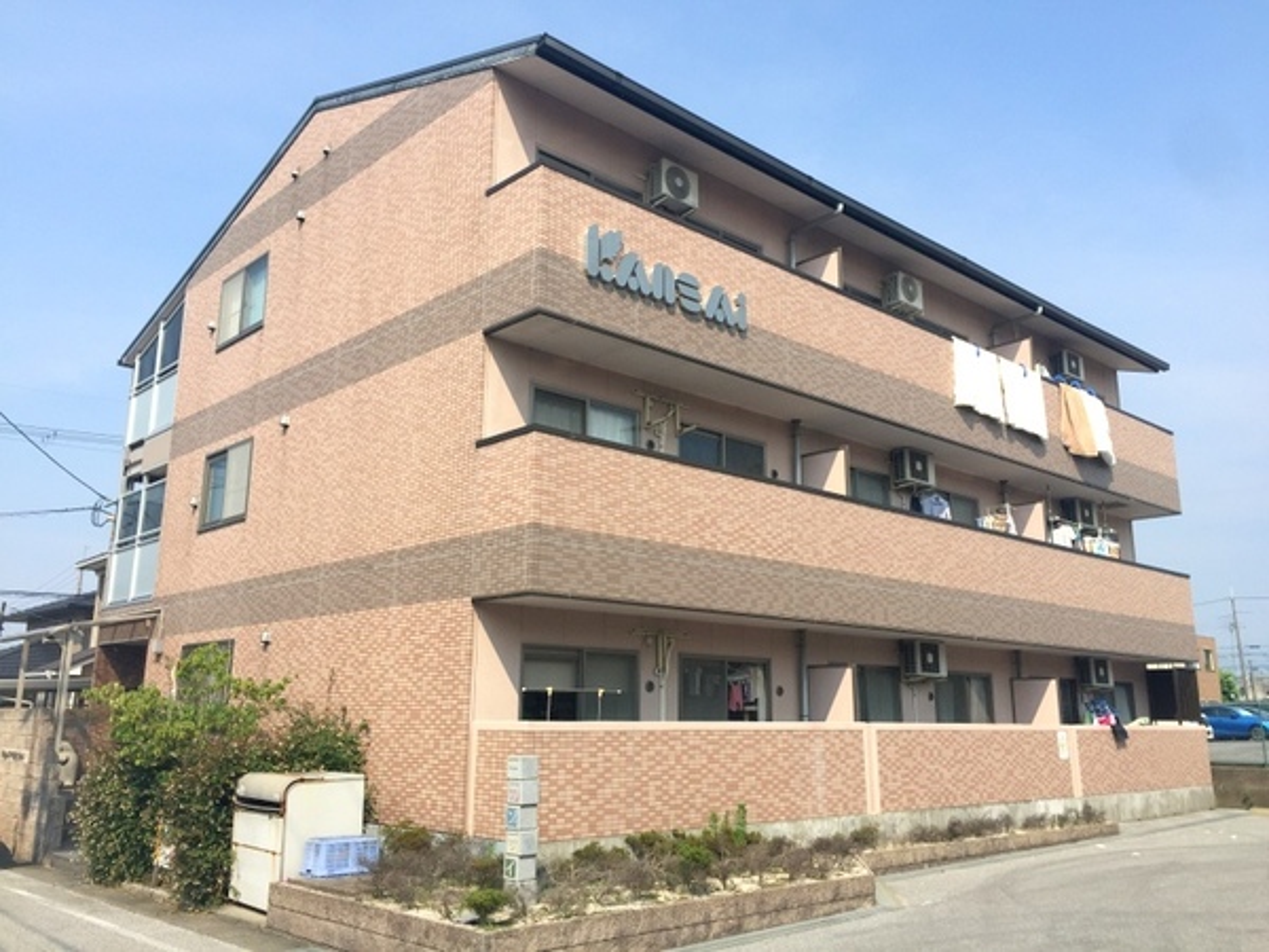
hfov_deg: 61.7
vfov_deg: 48.2
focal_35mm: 29
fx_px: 1063
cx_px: 634
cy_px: 476
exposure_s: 1/1980
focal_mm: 4.15
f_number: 2.2
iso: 32
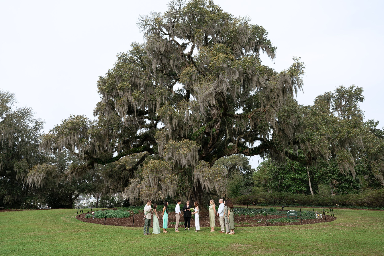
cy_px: 128
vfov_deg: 51.9
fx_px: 263
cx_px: 192
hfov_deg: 72.3
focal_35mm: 25
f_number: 4.5
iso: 100
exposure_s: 1/500
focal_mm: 24
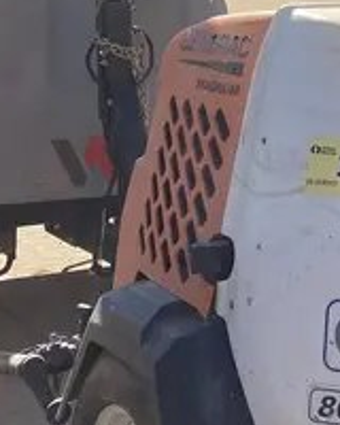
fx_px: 1258
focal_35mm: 100
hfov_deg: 14.0
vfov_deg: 18.4
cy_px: -54
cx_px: 567
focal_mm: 3.99
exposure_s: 1/1946
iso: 20
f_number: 1.8
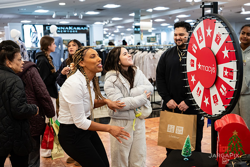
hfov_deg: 48.9
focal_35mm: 40
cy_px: 84
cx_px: 125
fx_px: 275
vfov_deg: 33.8
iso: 1000
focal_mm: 39
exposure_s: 1/125
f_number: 3.2
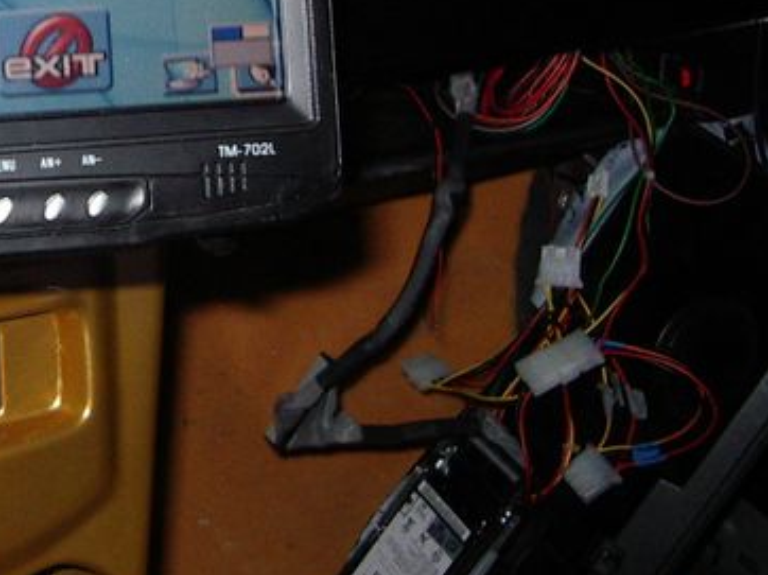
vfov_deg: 17.3
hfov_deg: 22.1
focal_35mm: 84
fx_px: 1862
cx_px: -74
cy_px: 45
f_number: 2.6
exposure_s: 1/60
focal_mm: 5.8
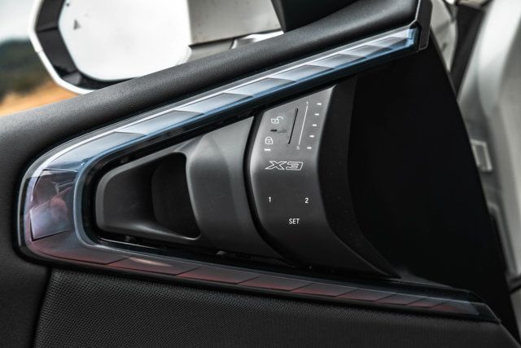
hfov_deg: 38.2
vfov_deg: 26.0
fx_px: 753
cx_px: 260
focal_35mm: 52
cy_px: 174
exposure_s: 1/200
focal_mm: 52
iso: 640
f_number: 7.1
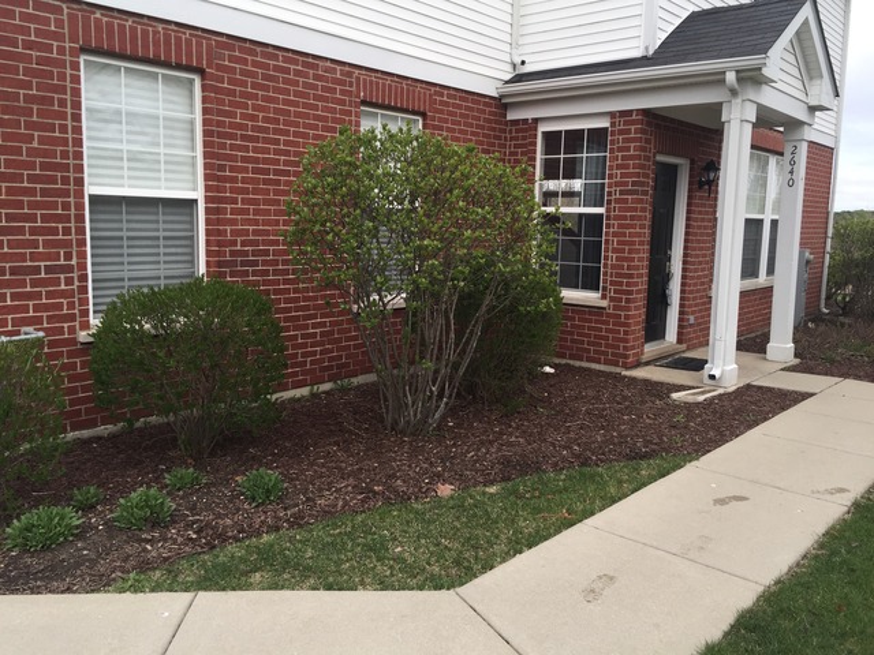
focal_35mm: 29
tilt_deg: -7.4
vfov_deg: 48.2
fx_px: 732
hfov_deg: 61.7
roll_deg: -1.4
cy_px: 328
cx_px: 437
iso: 32
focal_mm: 4.15
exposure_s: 1/590
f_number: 2.2
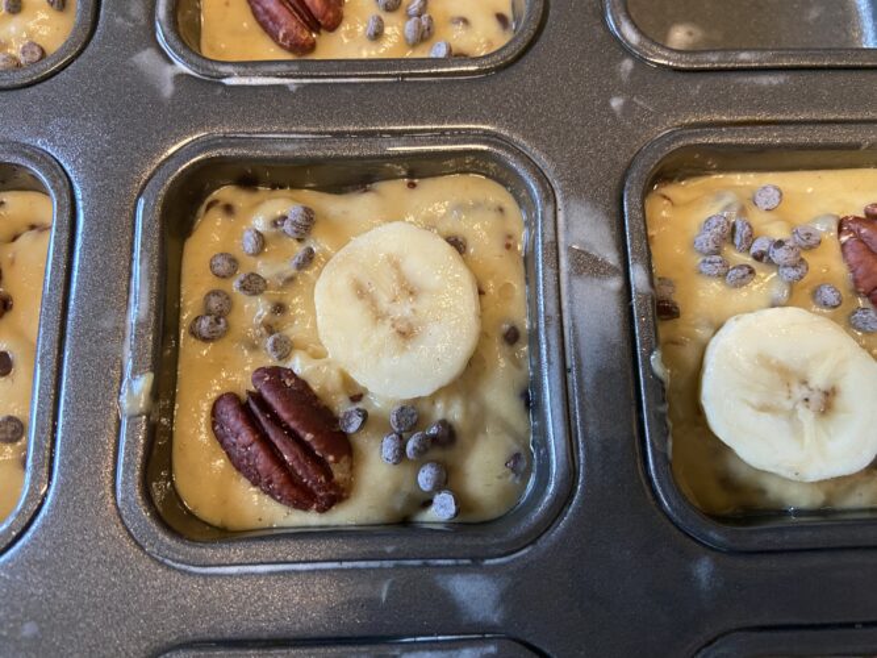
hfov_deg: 67.3
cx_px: 438
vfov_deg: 53.0
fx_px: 659
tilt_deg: -79.3
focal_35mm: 26
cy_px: 329
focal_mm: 4.25
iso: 400
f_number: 1.8
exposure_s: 1/60
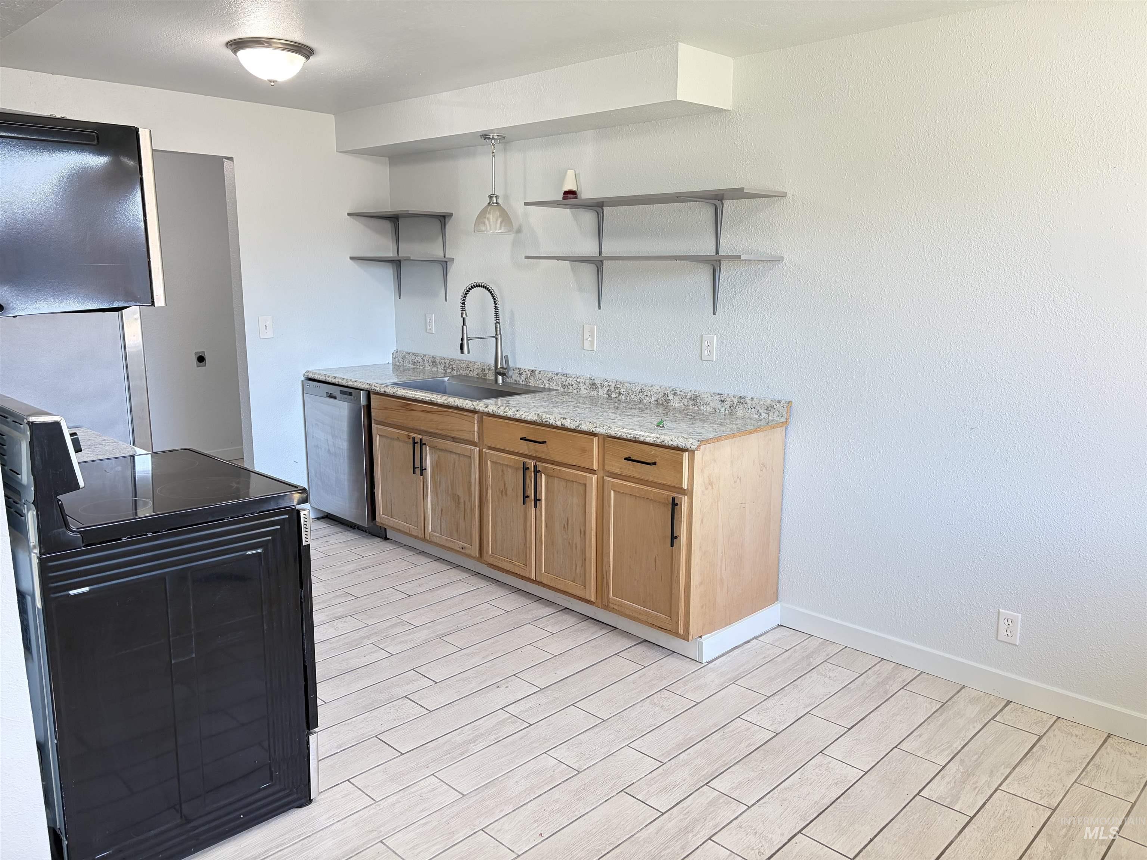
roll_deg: +0.1
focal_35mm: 26
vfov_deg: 53.1
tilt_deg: -10.5
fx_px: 862
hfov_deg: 67.3
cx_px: 574
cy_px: 430
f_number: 1.6
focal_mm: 5.96
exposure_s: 1/60
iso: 100
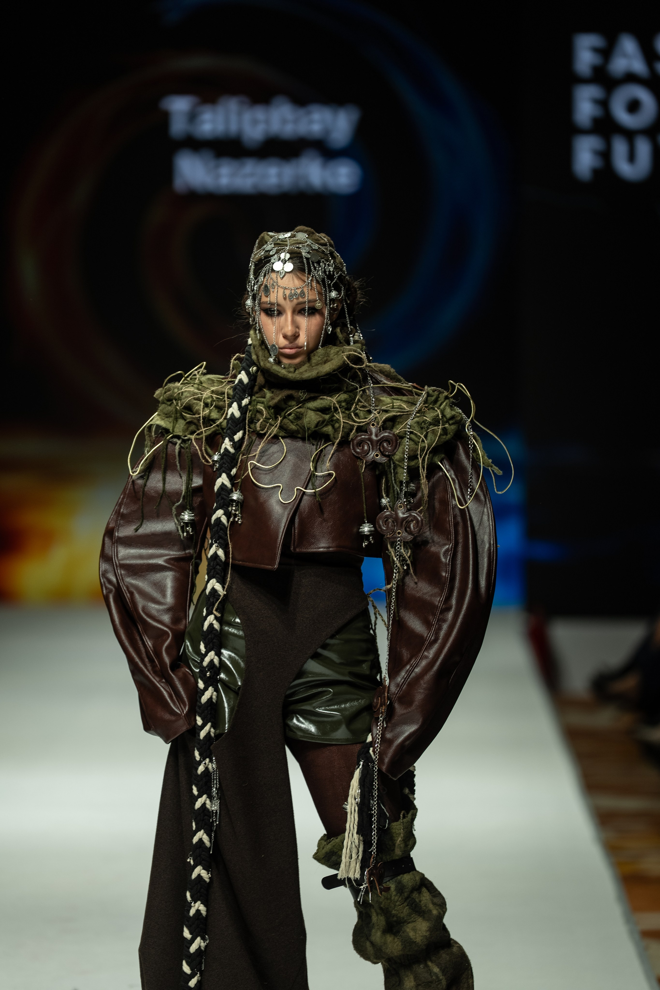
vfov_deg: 10.3
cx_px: 330
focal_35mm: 200
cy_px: 495
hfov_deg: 6.9
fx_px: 5500
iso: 200
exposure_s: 1/250
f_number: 3.2
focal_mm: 200
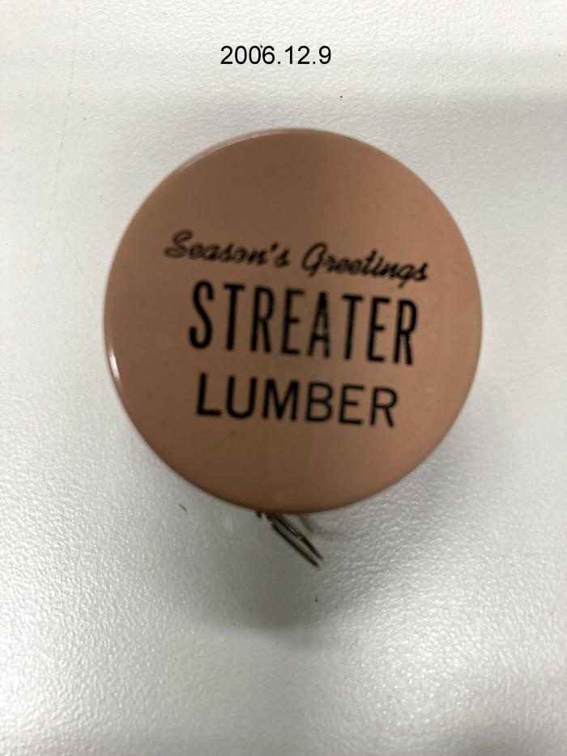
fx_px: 611
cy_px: 378
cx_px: 284
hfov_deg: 49.8
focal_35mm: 28
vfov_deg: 63.4
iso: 100
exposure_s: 1/60
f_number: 1.8
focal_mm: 3.99
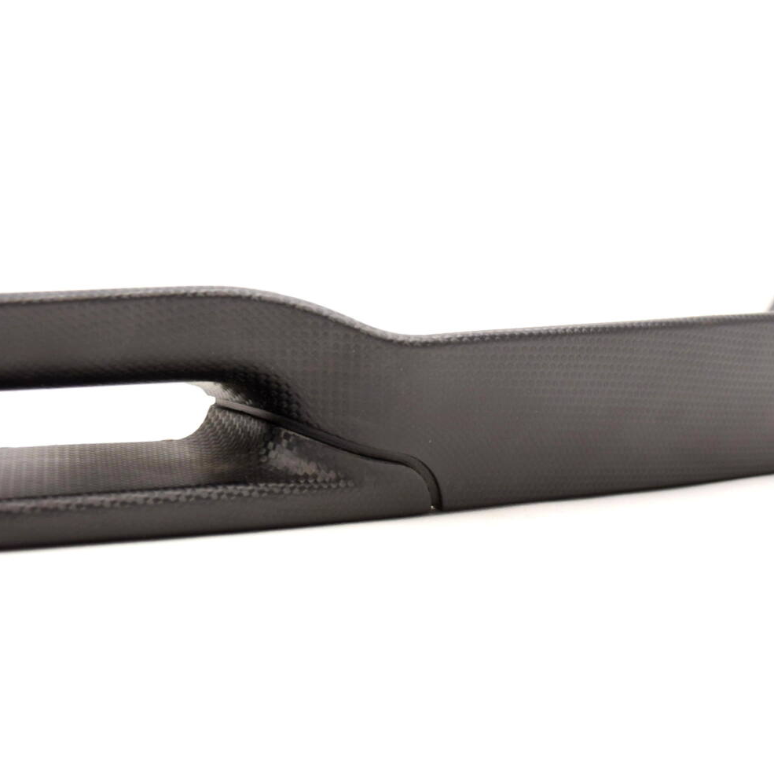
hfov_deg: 27.7
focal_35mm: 62
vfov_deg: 27.7
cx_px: 457
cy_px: 388
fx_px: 1568
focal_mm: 32
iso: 400
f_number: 5.6
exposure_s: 1/125
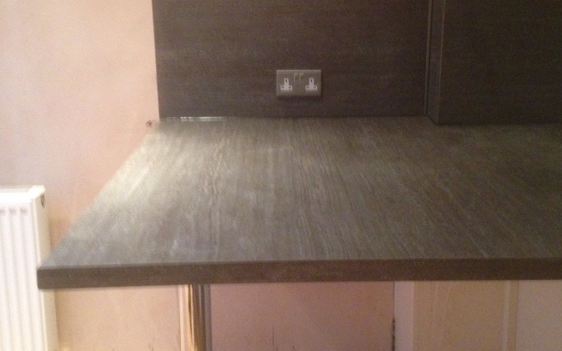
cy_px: 136
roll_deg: -0.3
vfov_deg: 27.3
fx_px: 720
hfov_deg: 42.6
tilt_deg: -15.1
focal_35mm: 47
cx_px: 283
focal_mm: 4.12
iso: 500
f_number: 2.4
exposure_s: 1/15
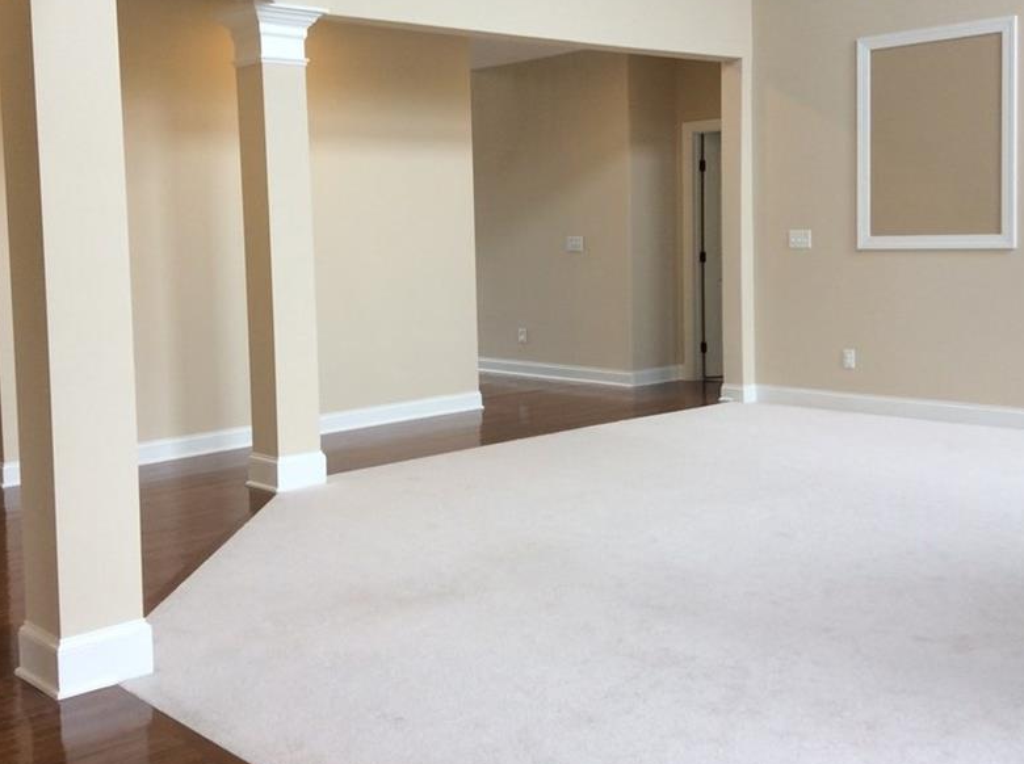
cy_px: 318
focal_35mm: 42
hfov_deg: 44.8
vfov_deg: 34.2
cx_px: 475
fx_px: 1240
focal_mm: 3.3
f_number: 2.4
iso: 40
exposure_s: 1/40
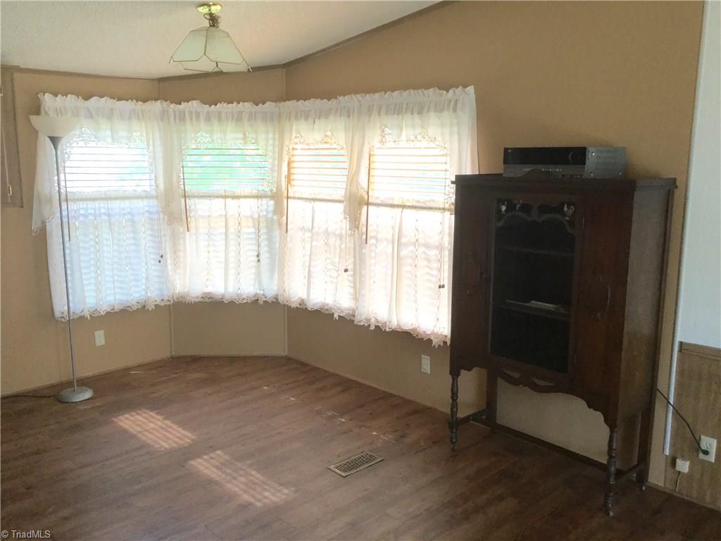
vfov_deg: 45.4
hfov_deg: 58.4
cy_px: 270
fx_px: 646
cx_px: 360
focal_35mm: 31
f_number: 2.4
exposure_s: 1/40
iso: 25
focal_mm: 3.3
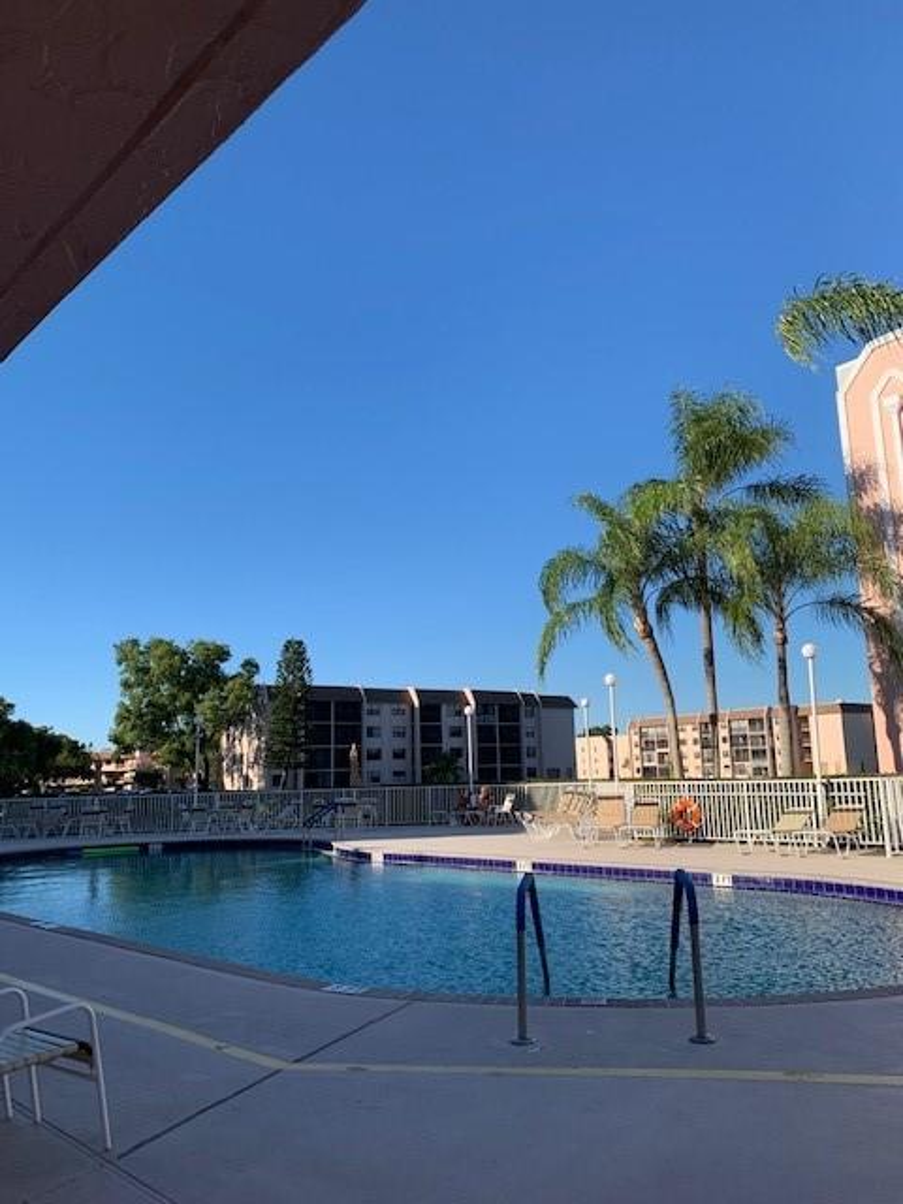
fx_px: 904
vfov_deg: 67.3
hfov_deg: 53.1
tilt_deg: +9.4
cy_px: 602
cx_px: 452
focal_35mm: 26
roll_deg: +1.5
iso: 25
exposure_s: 1/1689
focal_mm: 4.25
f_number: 1.8
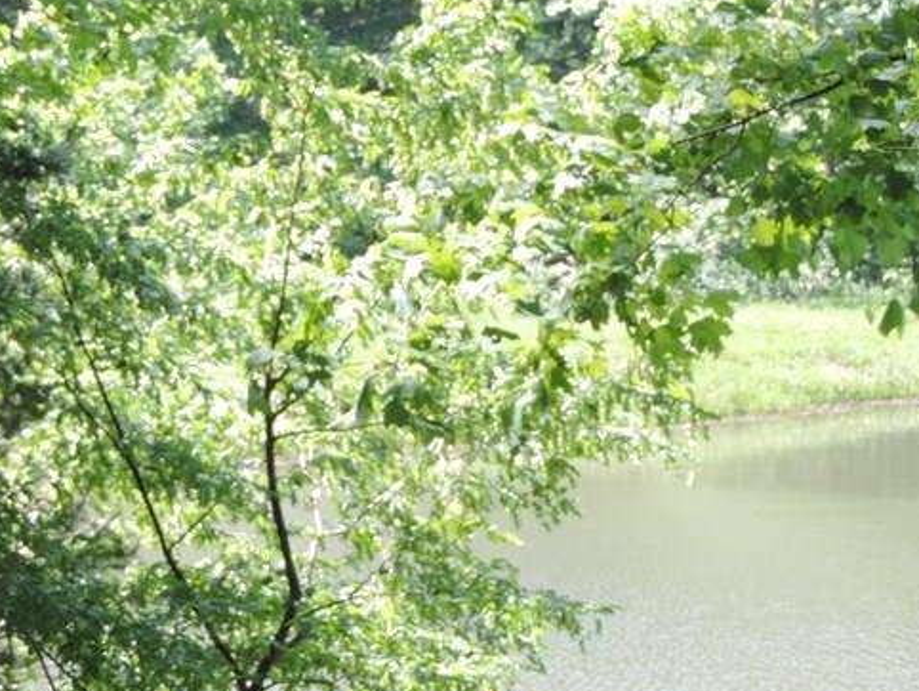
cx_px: 78
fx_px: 5923
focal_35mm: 223
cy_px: 200
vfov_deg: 6.7
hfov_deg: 8.8
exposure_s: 1/100
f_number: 4.2
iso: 100
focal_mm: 18.7
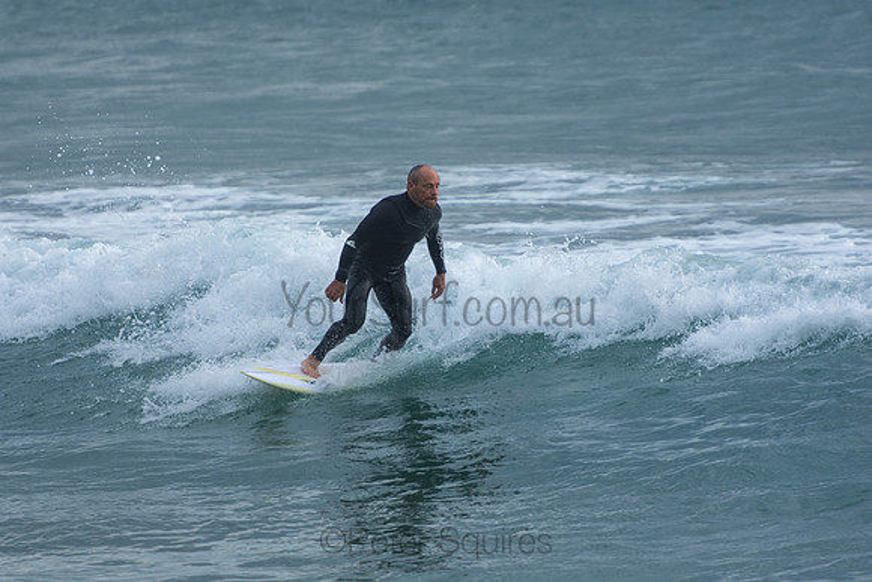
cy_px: 291
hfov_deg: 3.4
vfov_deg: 2.3
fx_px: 14536
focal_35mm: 600
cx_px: 436
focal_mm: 400
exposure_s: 1/400
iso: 280
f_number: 5.6
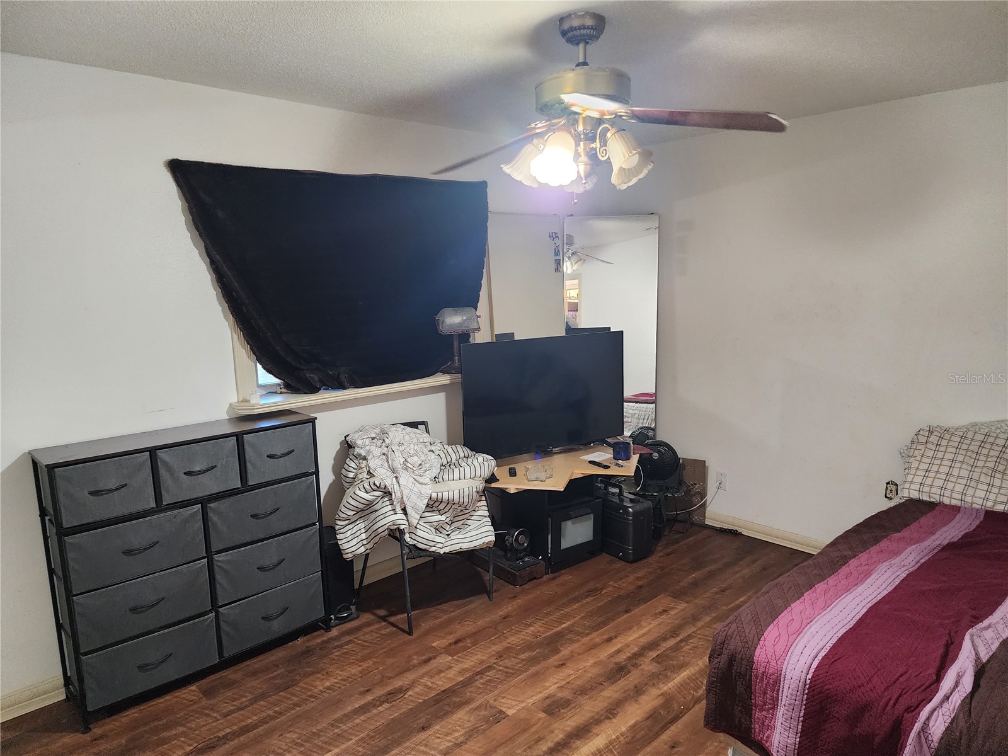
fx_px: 670
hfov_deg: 73.9
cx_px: 504
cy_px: 378
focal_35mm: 23
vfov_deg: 58.9
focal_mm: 6.4
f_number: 1.8
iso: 640
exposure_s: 1/120
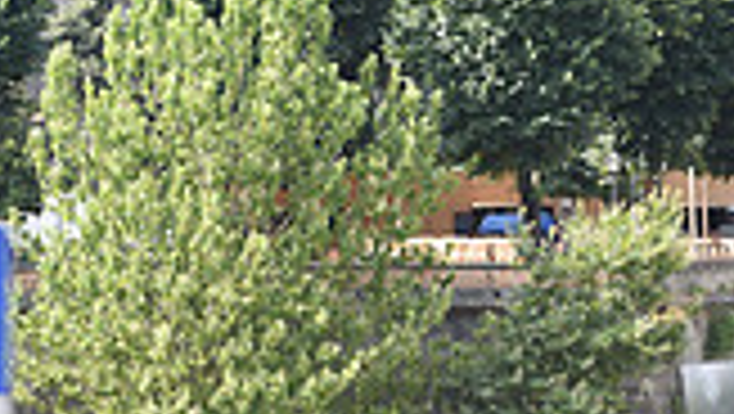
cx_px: -252
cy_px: -245
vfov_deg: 4.8
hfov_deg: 8.4
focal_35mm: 253
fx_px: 4928
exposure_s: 1/200
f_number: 6.3
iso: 180
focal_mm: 68
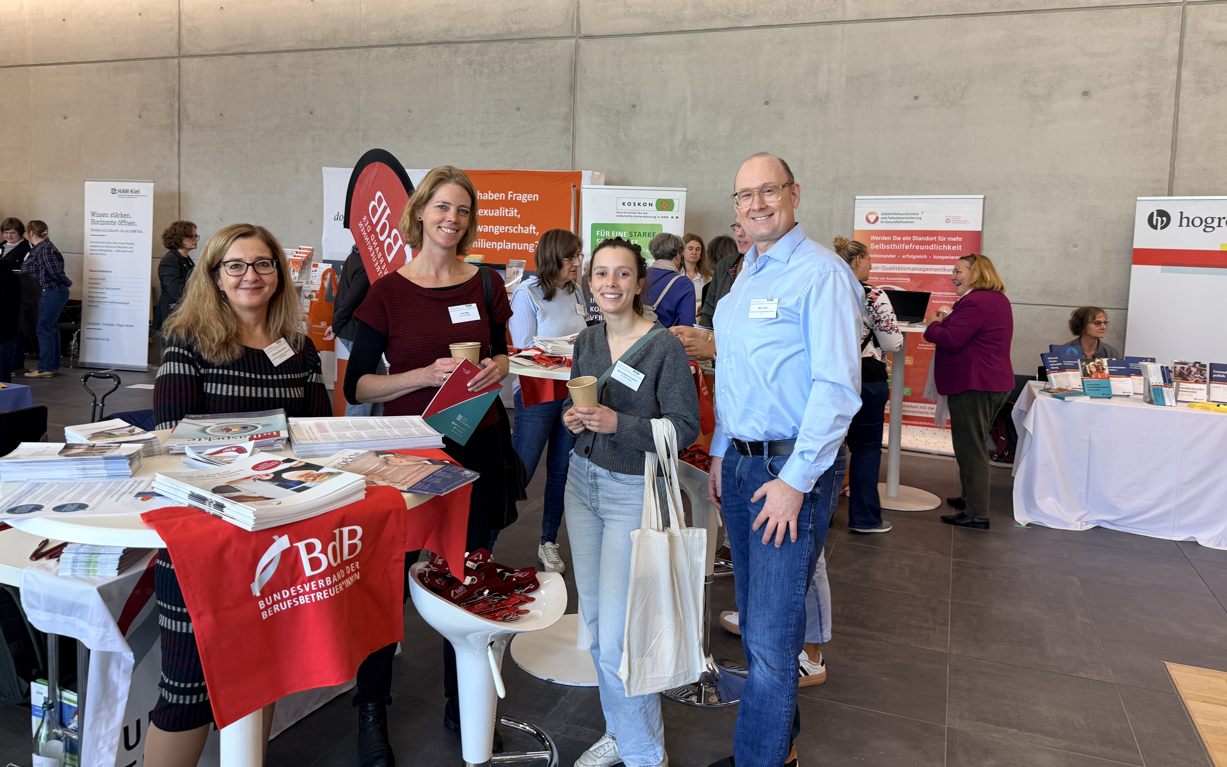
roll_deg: -2.0
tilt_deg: -3.5
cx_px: 608
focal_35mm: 26
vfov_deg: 47.3
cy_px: 300
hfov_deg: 70.4
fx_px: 869
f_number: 1.78
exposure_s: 1/100
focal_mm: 6.76
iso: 100
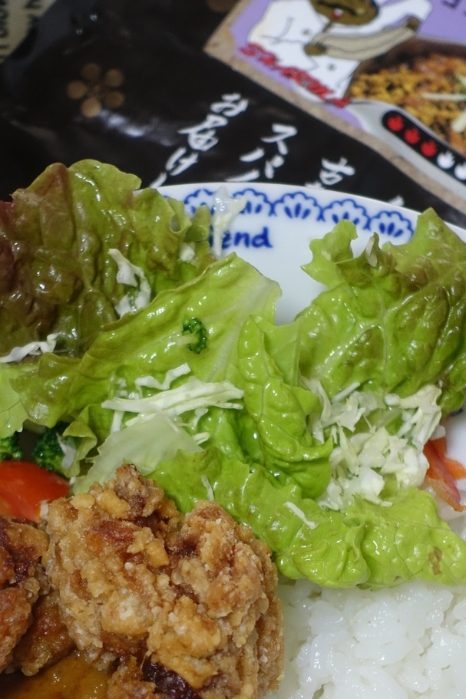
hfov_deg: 11.1
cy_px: 519
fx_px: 2389
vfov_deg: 16.6
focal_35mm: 123
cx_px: 156
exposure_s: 1/60
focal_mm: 25.7
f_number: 2.8
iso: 800
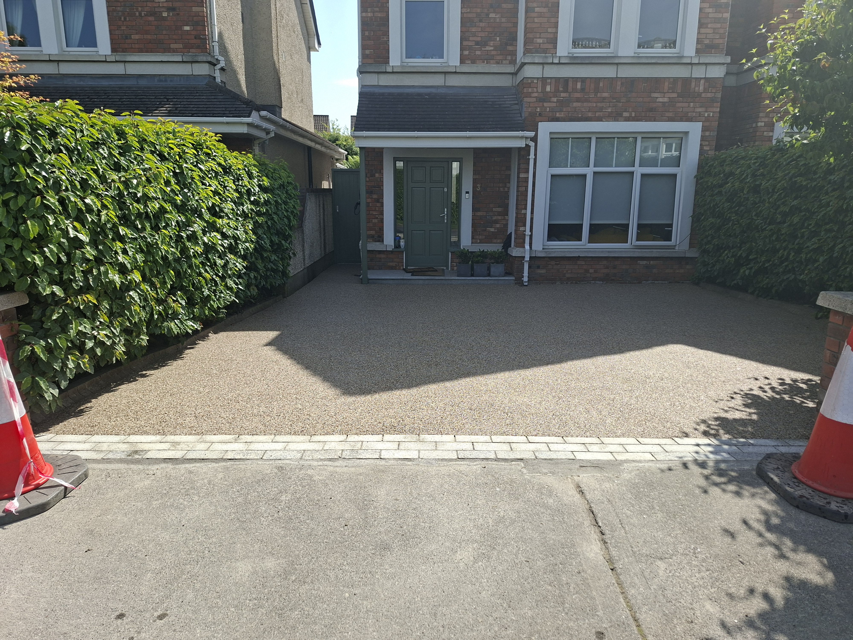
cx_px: 426
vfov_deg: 58.9
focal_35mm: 23
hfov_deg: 73.9
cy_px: 320
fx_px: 567
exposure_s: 1/1393
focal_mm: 5.54
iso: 50
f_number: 1.8
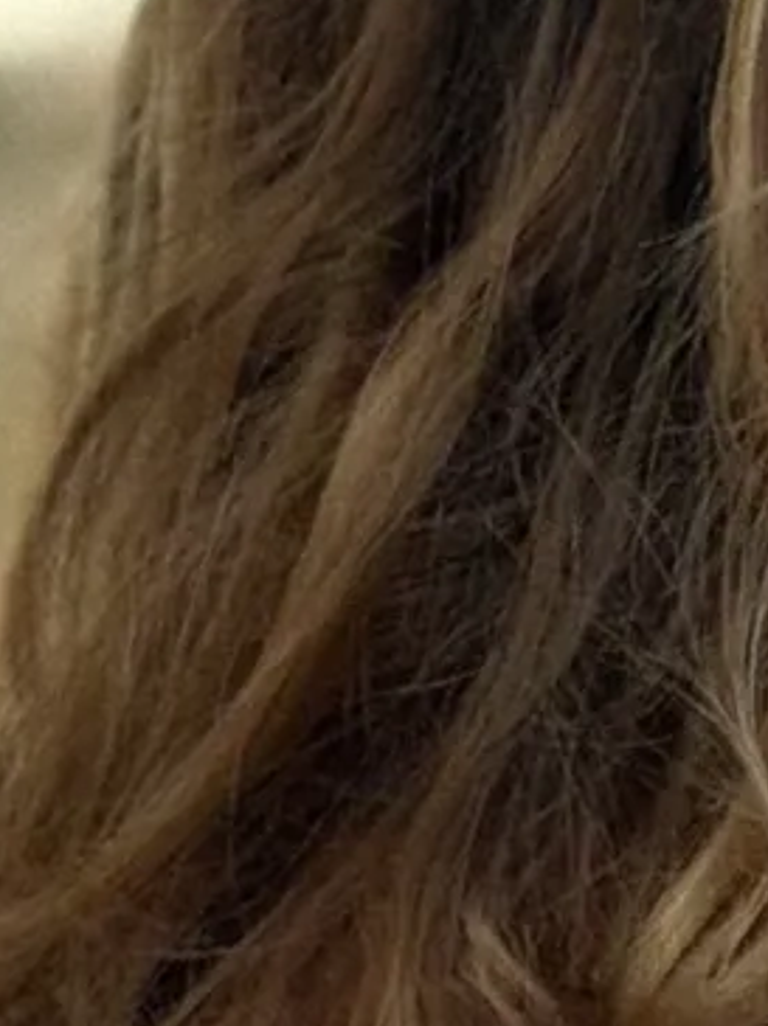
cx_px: -273
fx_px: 9987
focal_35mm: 337
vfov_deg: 5.6
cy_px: 2848
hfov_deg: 4.4
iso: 64
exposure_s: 1/170
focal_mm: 6.86
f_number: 1.8
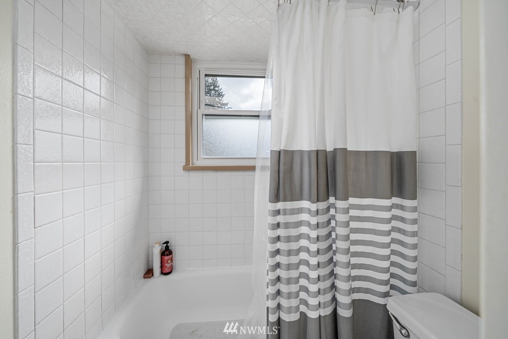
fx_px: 198
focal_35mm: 14
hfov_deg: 104.3
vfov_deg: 81.2
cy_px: 165
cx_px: 251
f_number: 7.1
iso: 100
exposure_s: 1/80
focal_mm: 13
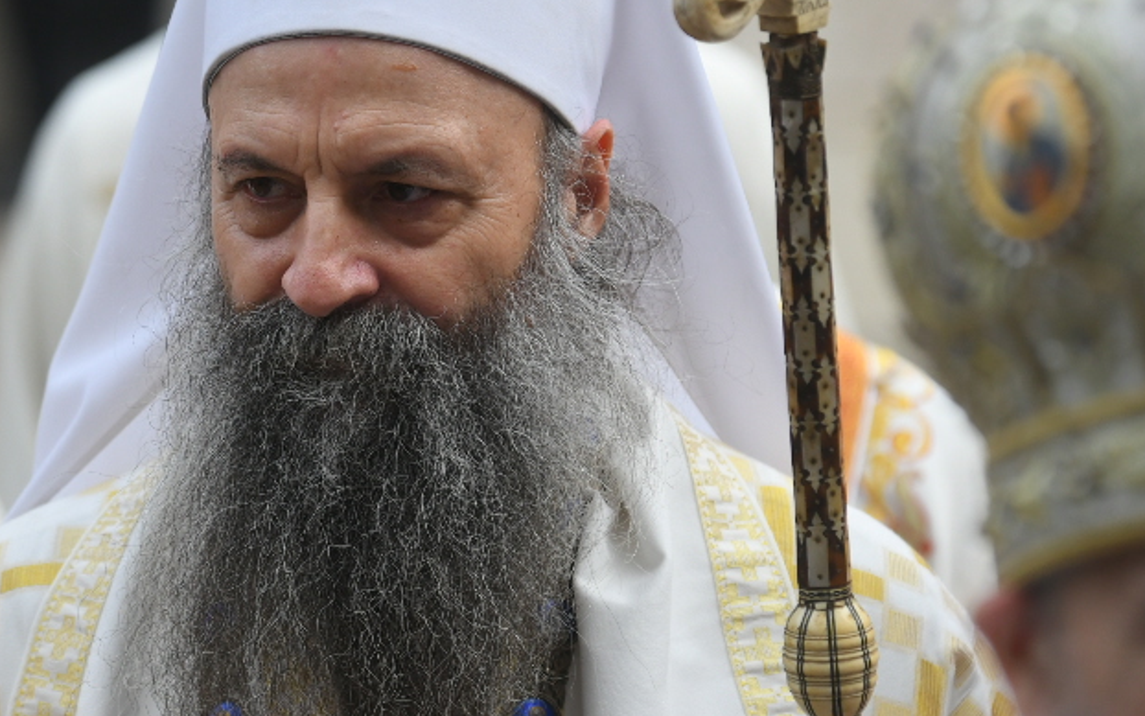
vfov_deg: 3.3
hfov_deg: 5.3
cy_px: 335
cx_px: 293
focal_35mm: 398
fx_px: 12422
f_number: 2.8
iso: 400
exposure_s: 1/2000
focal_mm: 150
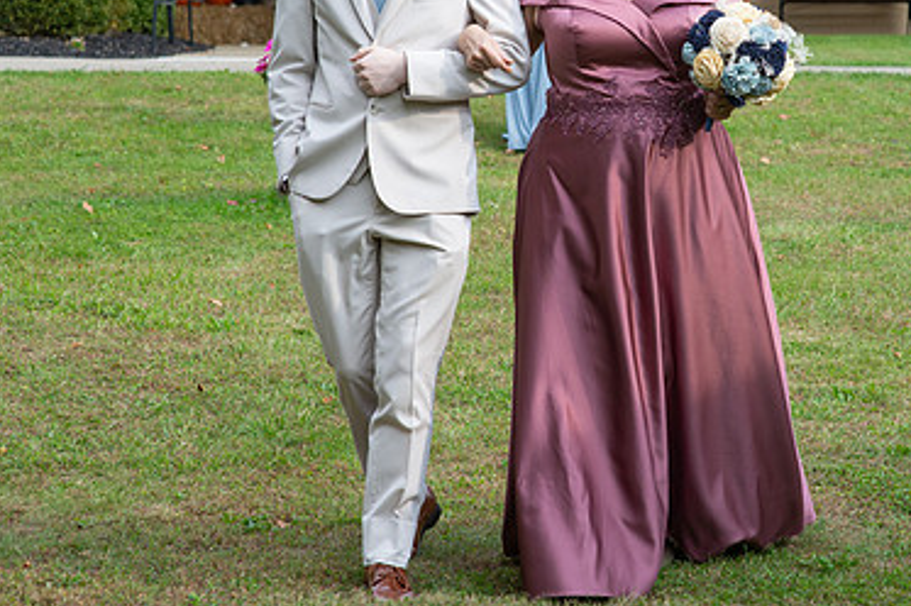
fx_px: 3818
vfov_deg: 9.1
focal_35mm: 151
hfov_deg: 13.6
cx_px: 612
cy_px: 127
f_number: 6.3
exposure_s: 1/640
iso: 640
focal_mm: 85
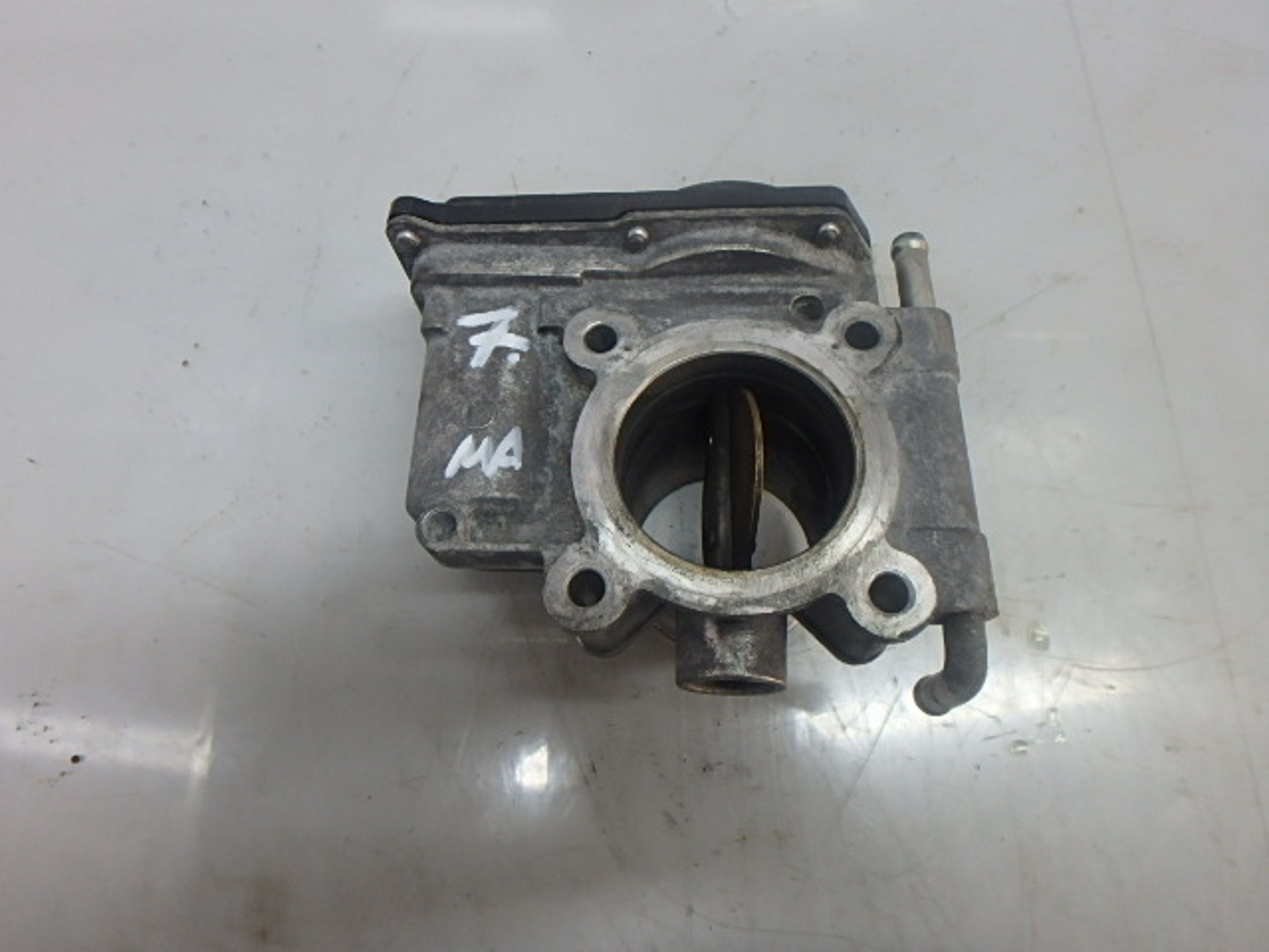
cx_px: 634
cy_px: 476
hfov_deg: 79.0
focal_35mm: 21
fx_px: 770
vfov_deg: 63.4
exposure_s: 1/40
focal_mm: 3.7
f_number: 3.5
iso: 200
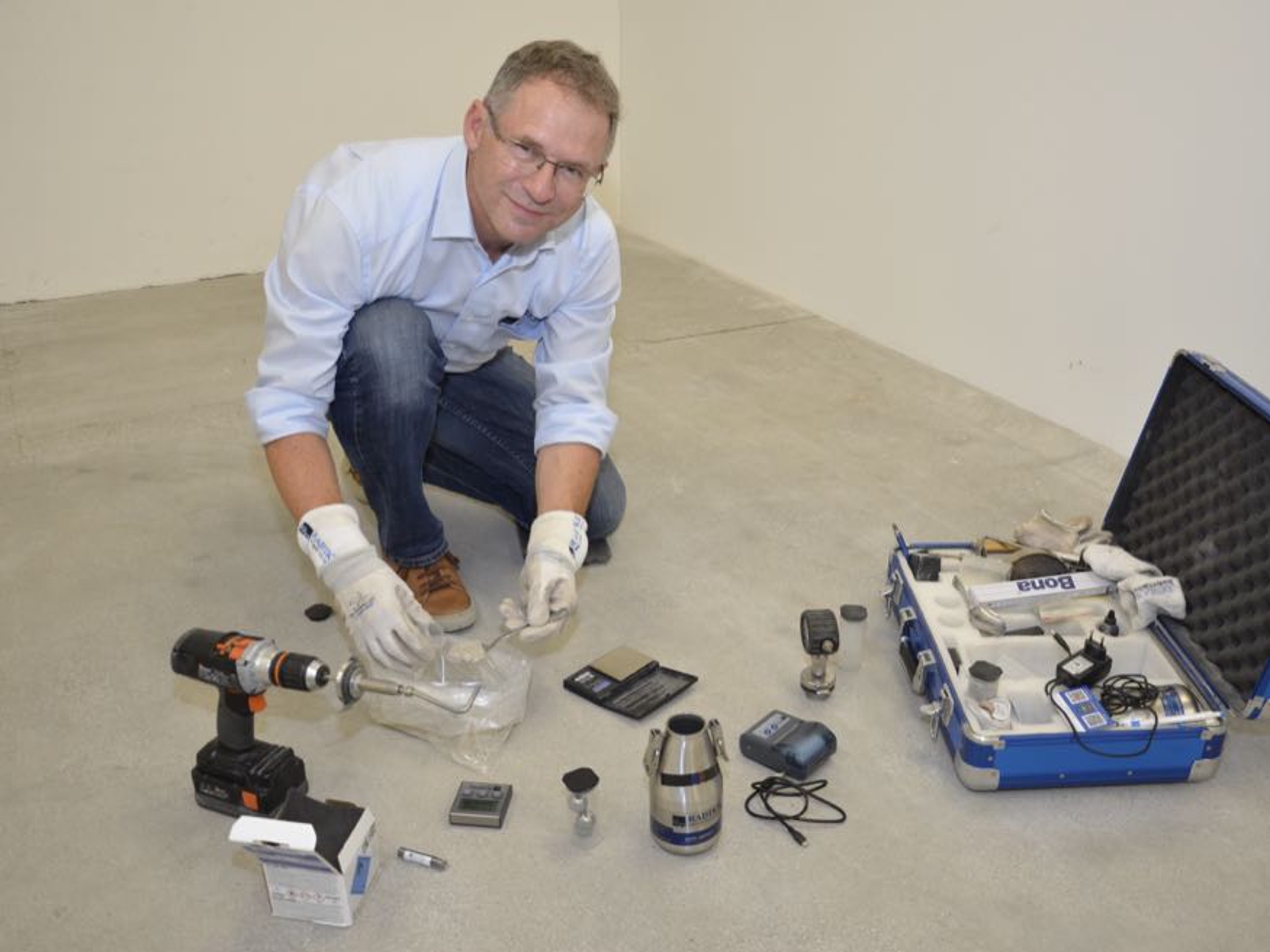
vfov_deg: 41.2
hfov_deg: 53.2
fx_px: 1267
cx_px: 691
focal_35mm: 35
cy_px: 479
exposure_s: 1/60
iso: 250
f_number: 4
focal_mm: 21
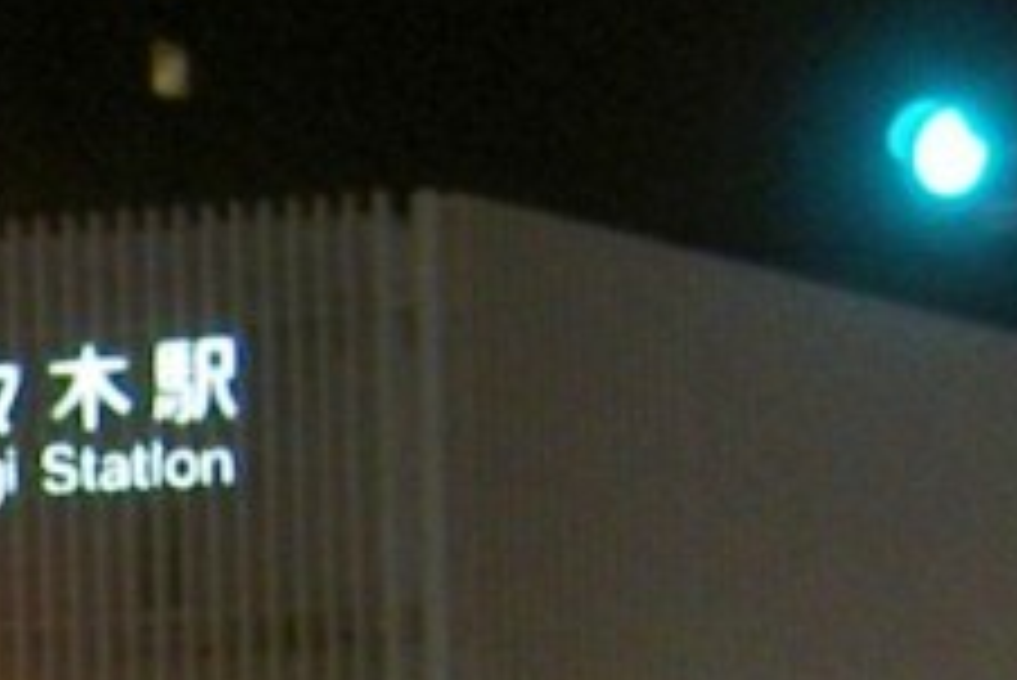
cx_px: -320
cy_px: 446
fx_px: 4523
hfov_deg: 12.4
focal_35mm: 160
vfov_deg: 8.6
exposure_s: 1/8
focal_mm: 5.6
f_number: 2.8
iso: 50
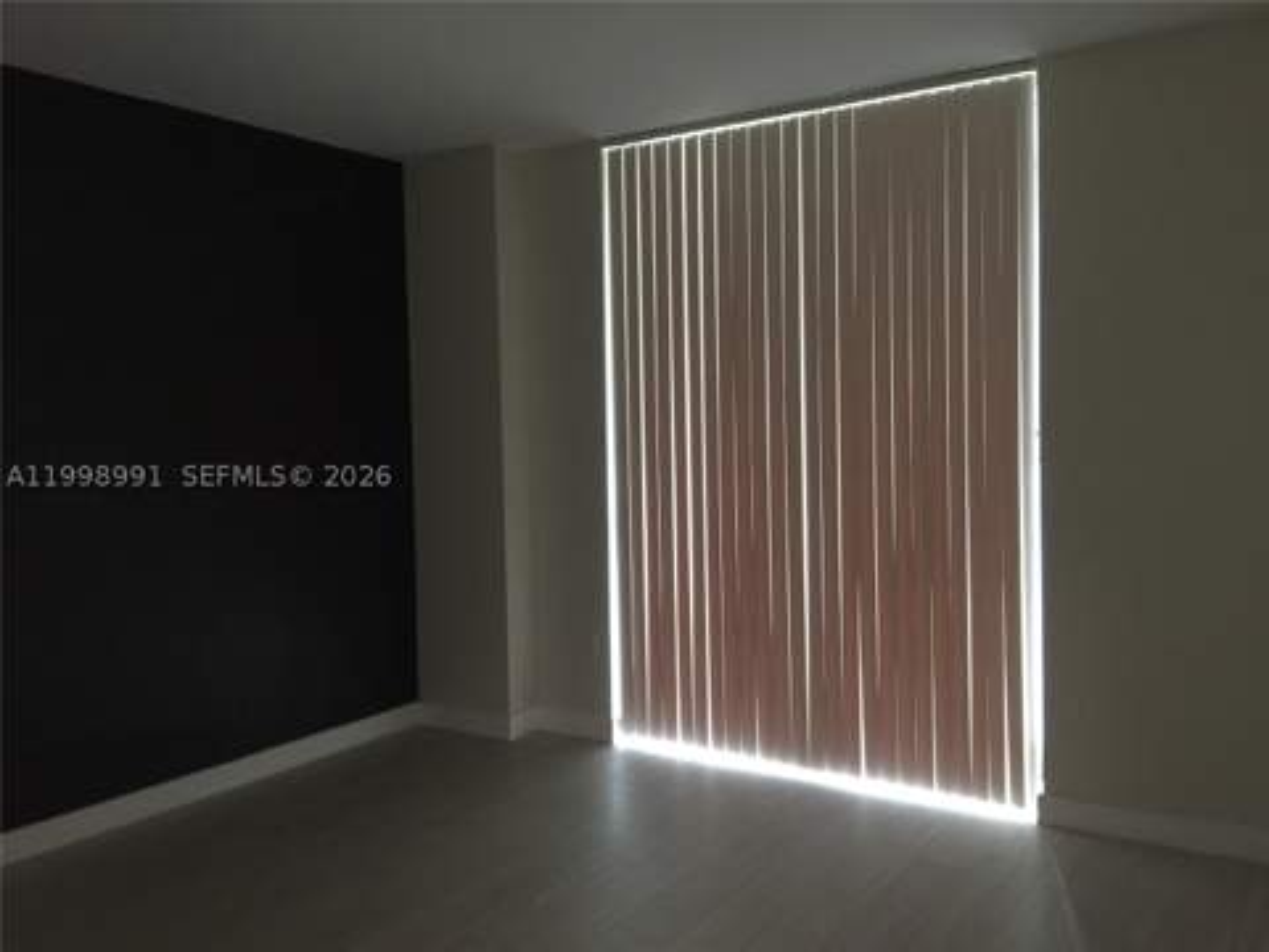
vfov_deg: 48.2
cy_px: 476
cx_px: 634
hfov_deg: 61.7
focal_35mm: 29
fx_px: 1063
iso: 125
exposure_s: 1/10
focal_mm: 4.15
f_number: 2.2
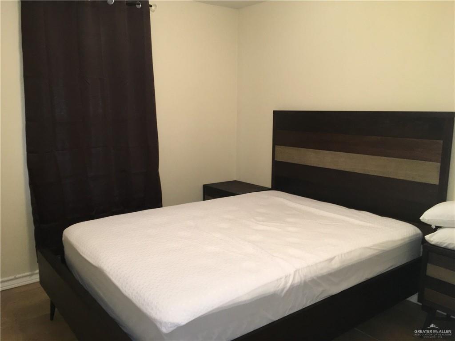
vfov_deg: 48.2
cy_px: 170
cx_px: 228
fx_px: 381
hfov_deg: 61.7
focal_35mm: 29
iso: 100
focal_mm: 4.15
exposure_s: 1/24
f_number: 2.2
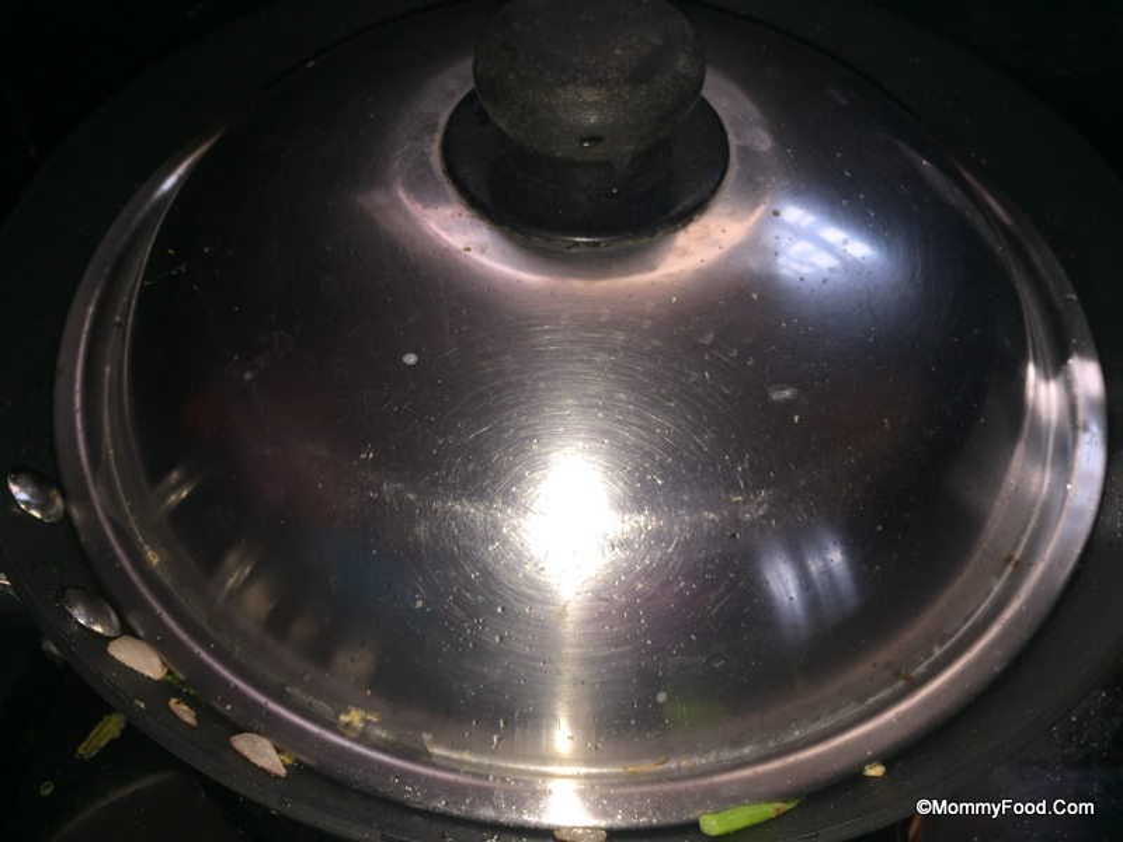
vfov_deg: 48.2
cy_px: 421
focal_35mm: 29
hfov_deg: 61.7
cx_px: 562
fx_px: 941
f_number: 2.2
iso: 32
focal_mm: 4.15
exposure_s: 1/156
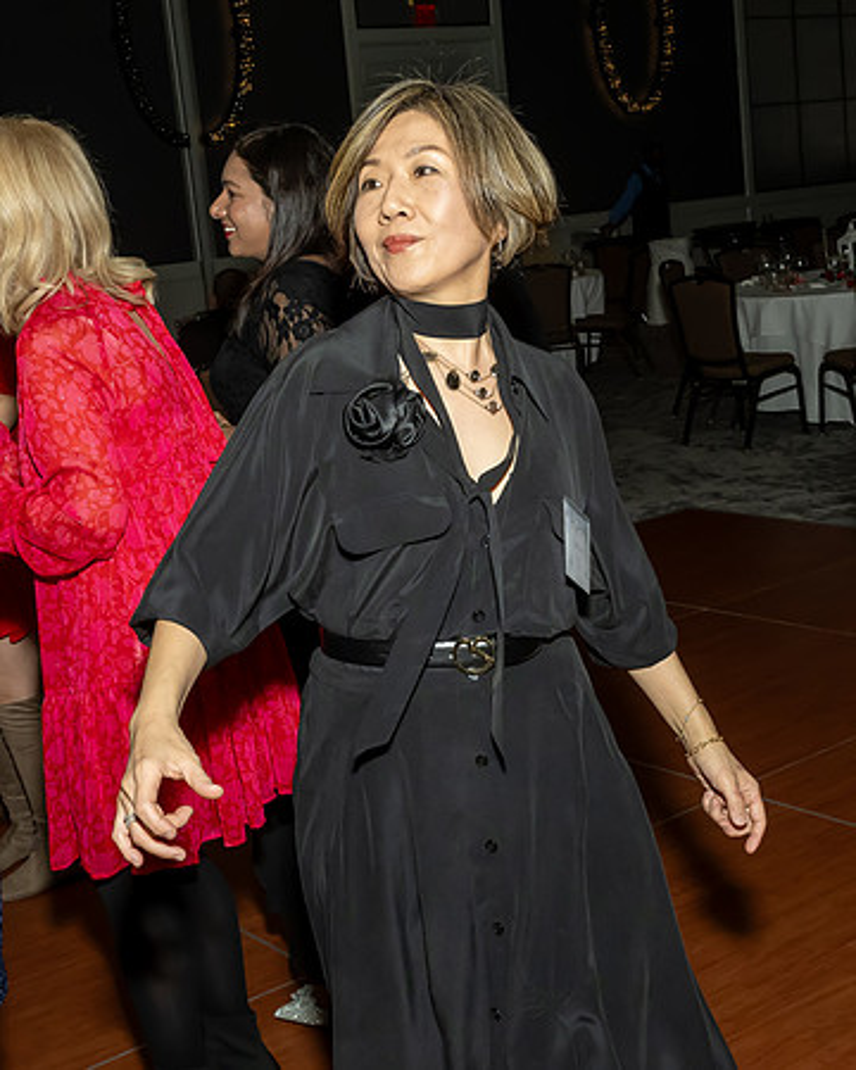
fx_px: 1628
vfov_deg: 36.3
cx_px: 462
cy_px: 479
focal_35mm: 51
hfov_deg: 29.4
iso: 1000
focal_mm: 19
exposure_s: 1/250
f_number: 7.1
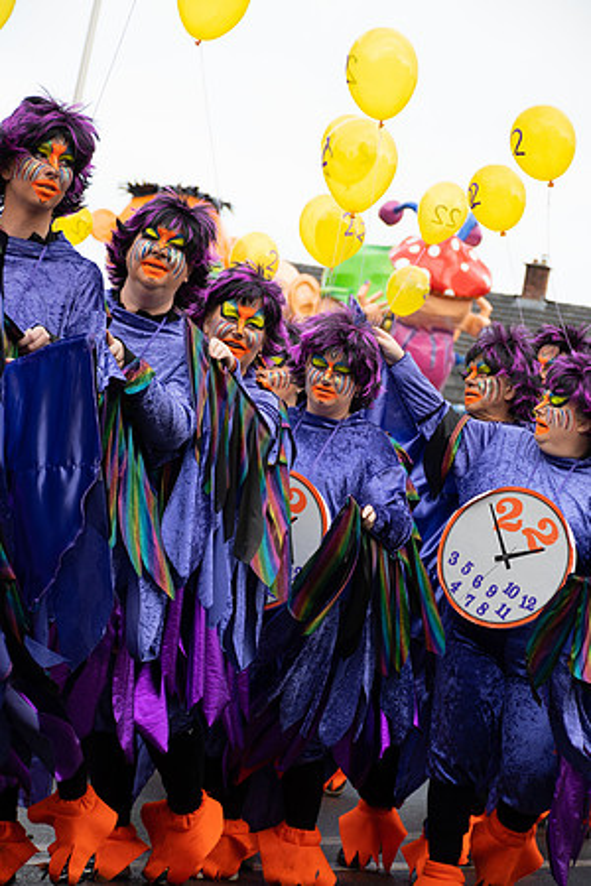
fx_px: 2770
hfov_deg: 12.2
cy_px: 443
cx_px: 296
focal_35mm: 112
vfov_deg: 18.2
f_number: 5
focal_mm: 75
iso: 400
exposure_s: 1/640
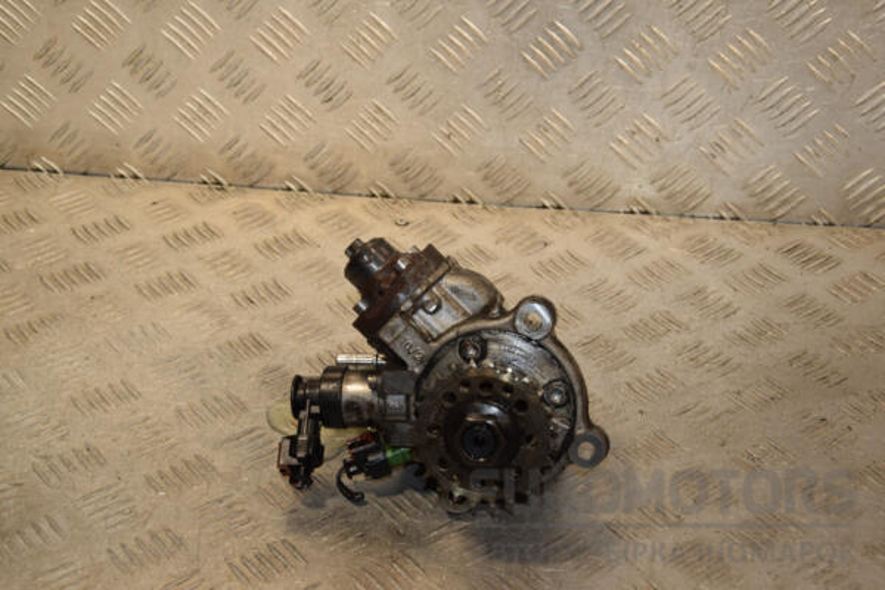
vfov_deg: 20.2
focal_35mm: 68
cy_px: 295
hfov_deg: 29.9
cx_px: 442
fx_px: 1659
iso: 800
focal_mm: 45
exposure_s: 1/200
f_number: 6.3
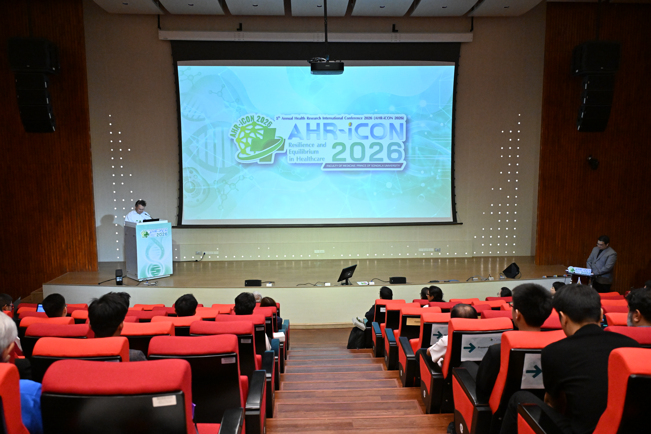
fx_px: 515
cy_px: 217
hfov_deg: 64.6
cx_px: 326
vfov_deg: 45.7
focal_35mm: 28
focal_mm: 28.5
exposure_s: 1/500
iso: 6400
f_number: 4
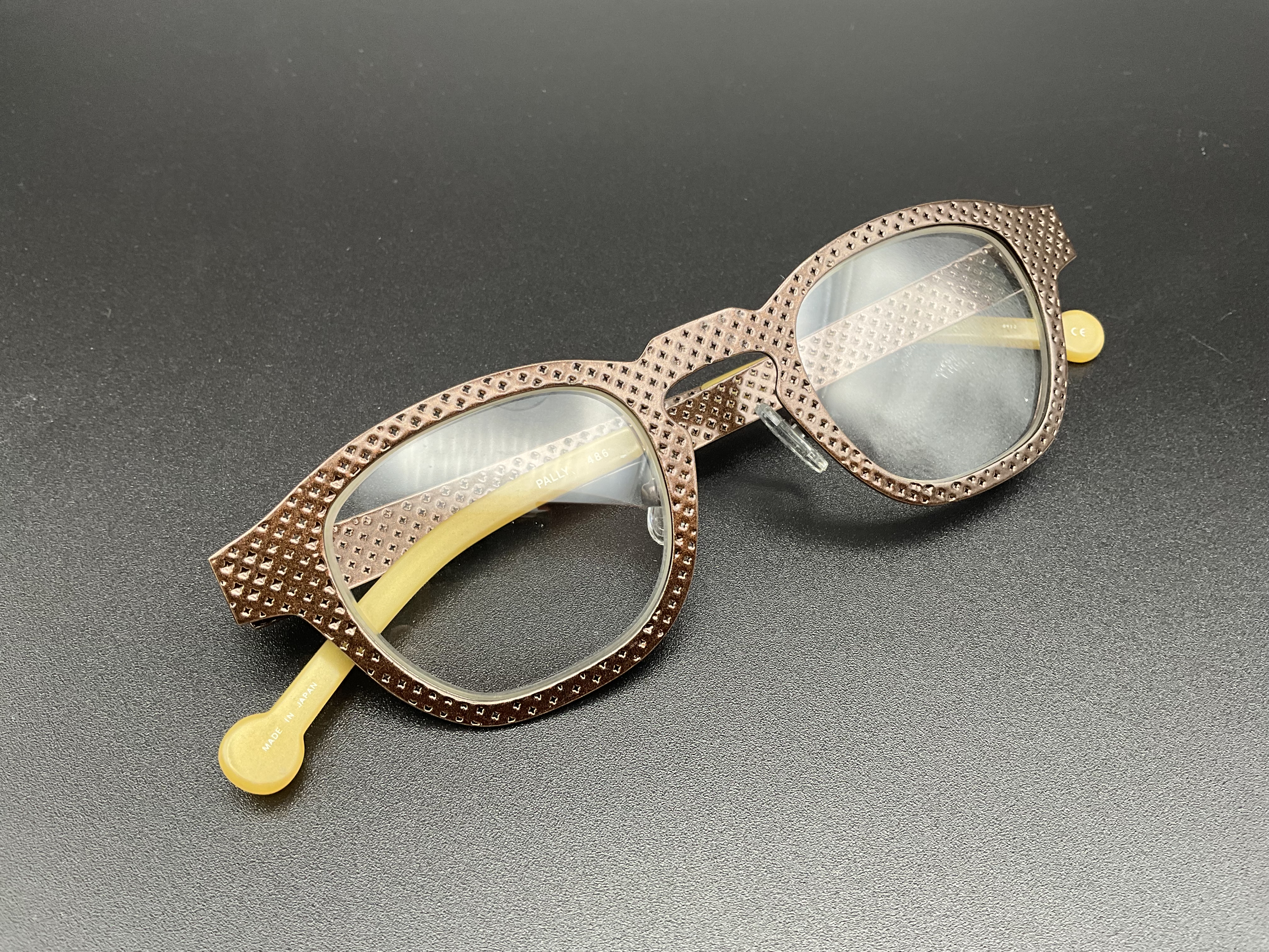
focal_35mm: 29
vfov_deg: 48.2
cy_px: 476
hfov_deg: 61.7
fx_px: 1063
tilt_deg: -49.9
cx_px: 634
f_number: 1.8
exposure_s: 1/110
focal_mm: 3
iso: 64
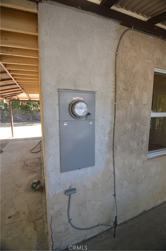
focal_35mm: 15
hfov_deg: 77.1
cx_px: 83
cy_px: 126
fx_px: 104
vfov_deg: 100.5
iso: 400
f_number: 4
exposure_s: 1/60
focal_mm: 10
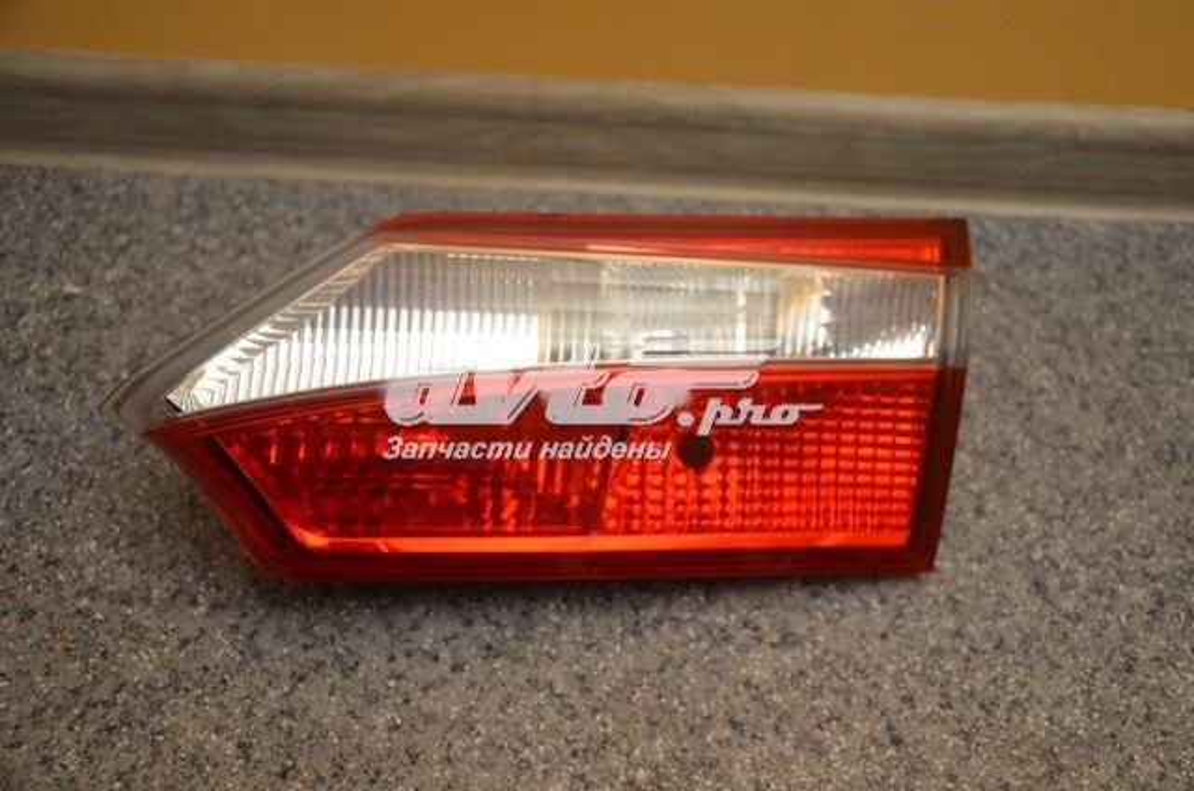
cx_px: 597
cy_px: 396
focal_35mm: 39
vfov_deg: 34.1
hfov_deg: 49.6
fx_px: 1291
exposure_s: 1/60
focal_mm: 26
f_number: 4
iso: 500
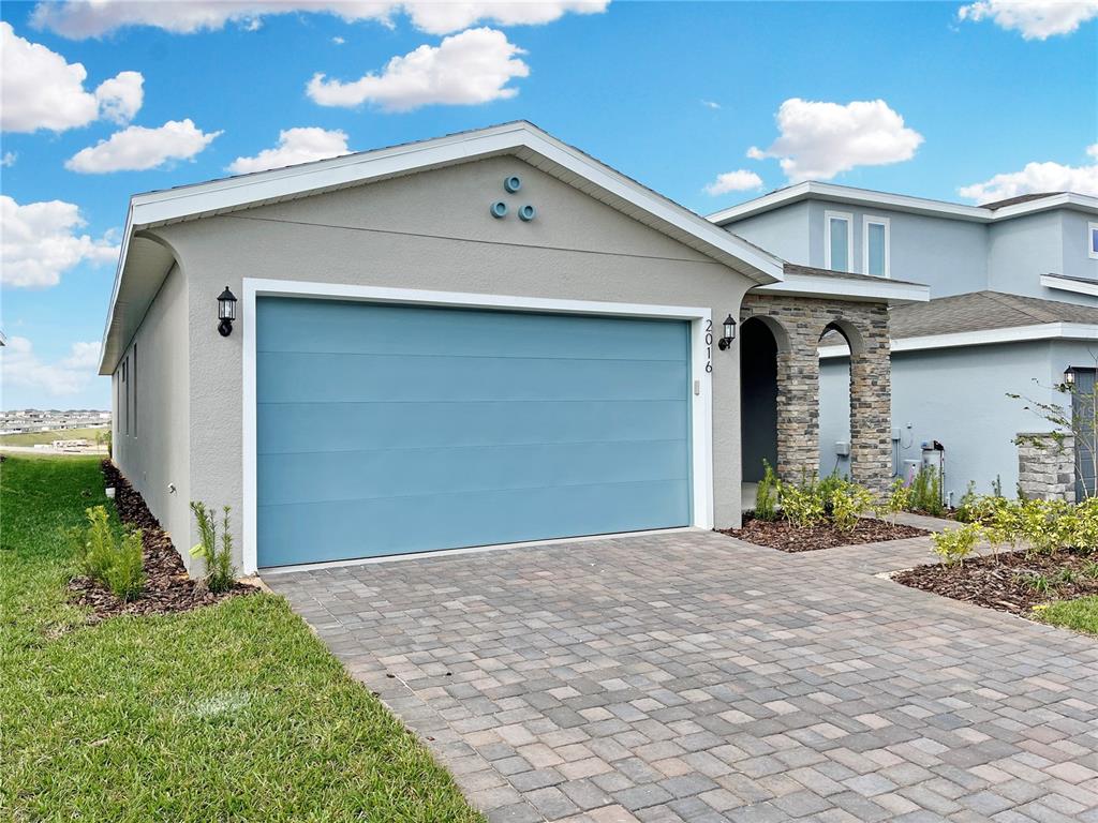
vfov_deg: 53.1
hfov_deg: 67.3
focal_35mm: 26
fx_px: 825
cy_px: 412
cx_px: 549
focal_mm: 5.1
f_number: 1.6
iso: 50
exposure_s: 1/2688
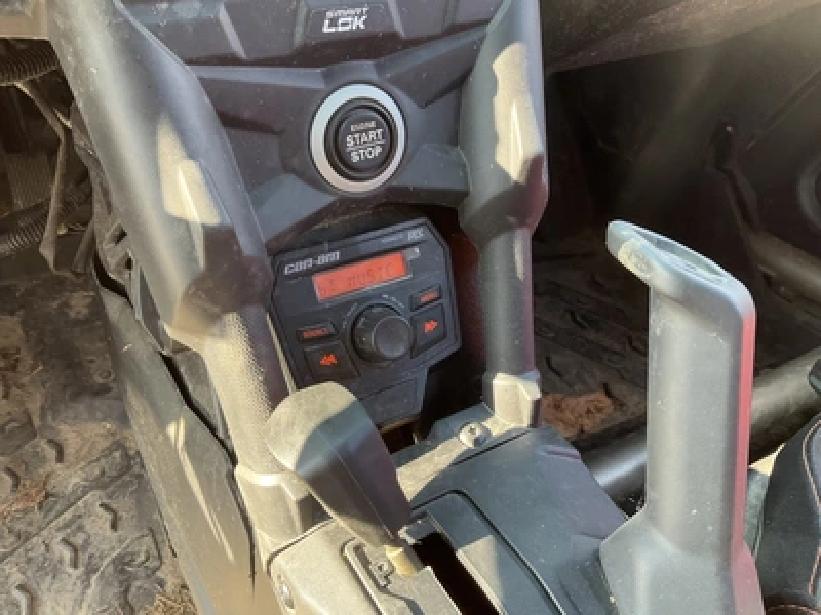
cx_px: 410
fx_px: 688
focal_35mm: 29
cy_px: 308
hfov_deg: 61.7
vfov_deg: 48.2
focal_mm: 3
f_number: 1.8
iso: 64
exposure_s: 1/113
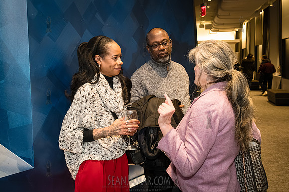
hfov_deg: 43.6
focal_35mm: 45
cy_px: 74
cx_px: 118
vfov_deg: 29.9
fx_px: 359
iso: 6400
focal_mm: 35
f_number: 5
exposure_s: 1/200
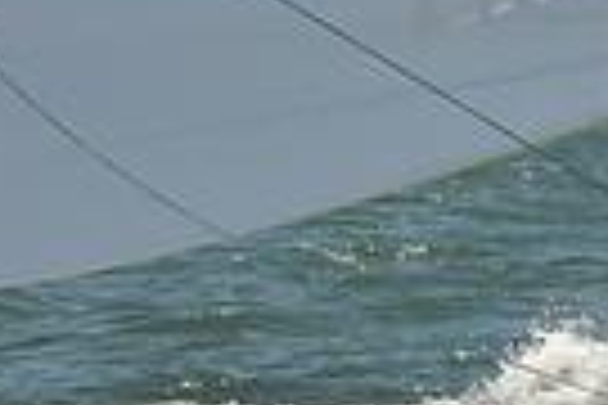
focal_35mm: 862
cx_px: 1275
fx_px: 14557
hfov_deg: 2.4
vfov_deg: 1.6
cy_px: 88
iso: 320
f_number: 14
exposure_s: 1/800
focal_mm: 200
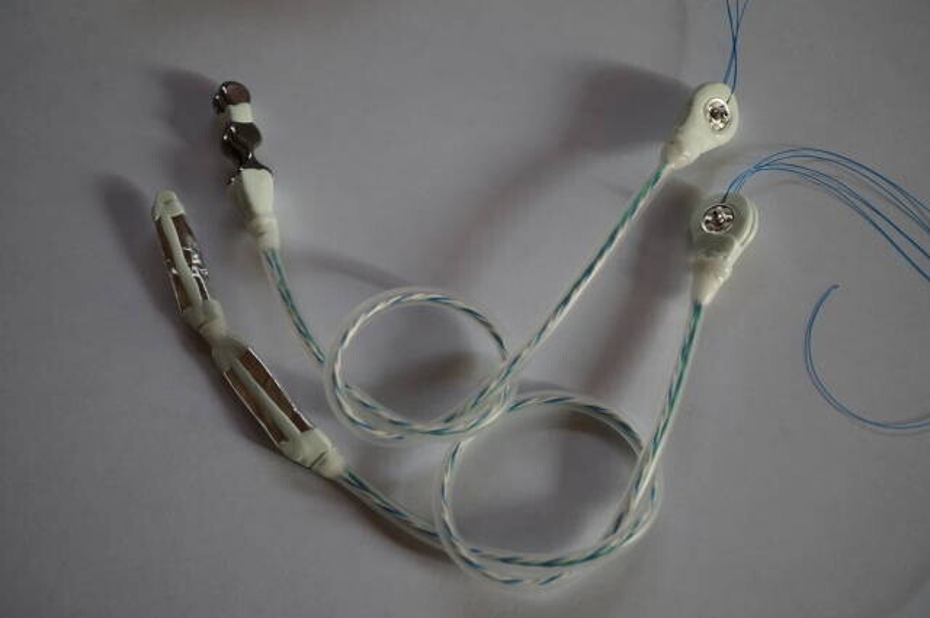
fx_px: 1161
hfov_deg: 43.7
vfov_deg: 29.8
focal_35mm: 45
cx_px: 465
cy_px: 309
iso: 640
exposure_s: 1/60
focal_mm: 30
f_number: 4
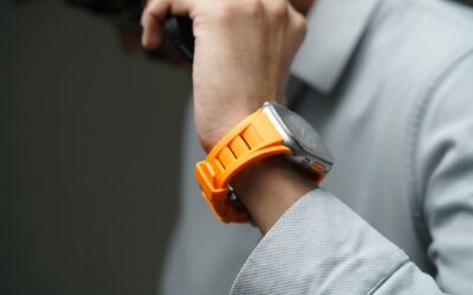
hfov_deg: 26.8
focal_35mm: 77
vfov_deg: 16.9
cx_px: 236
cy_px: 143
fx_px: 992
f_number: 4
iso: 640
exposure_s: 1/90
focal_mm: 75
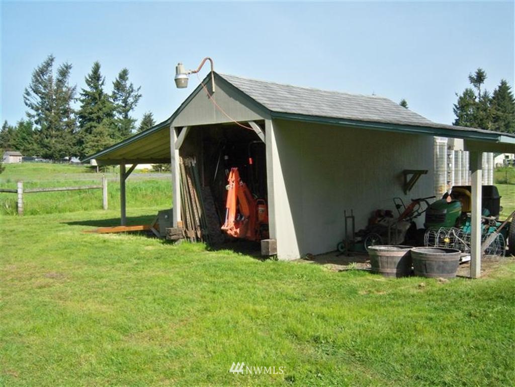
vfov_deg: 39.7
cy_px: 194
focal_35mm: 36
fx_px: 536
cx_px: 258
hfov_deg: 51.4
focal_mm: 7.5
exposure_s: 1/500
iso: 80
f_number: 4.8
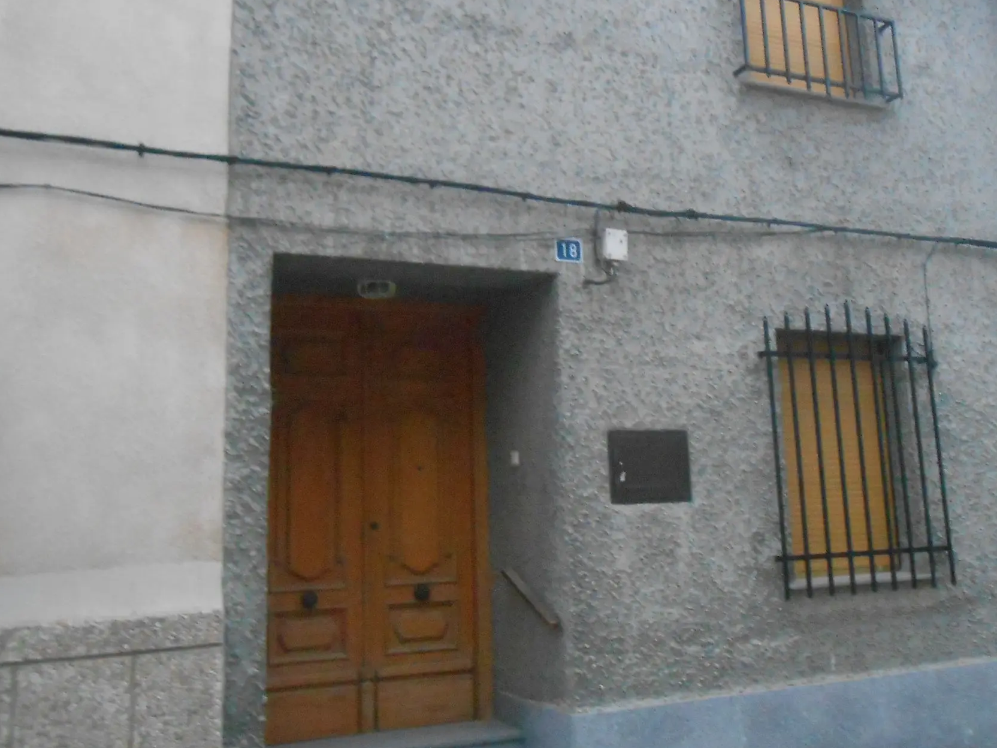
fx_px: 1037
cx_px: 579
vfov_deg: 39.5
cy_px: 310
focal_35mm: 36
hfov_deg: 51.1
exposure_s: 1/80
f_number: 3.5
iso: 800
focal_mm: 4.6
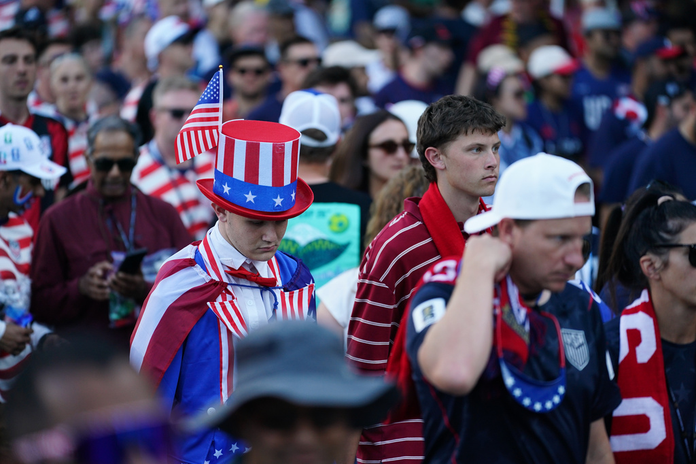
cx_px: 348
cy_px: 232
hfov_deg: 10.3
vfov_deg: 6.9
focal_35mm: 200
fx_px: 3865
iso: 500
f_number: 2.8
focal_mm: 200
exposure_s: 1/1000
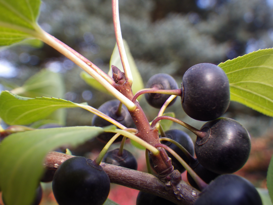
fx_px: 268
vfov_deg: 41.8
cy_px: 102
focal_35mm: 34
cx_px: 136
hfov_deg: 54.0
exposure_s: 1/100
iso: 125
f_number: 3.8
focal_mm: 6.1
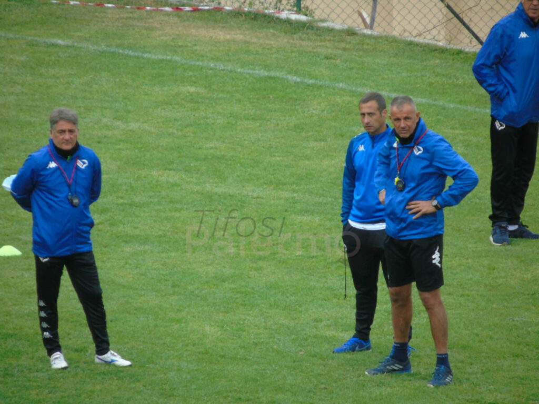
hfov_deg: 2.0
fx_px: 15555
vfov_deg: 1.5
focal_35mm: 999
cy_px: 202
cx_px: 270
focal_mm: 178
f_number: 6.2
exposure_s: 1/125
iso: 320
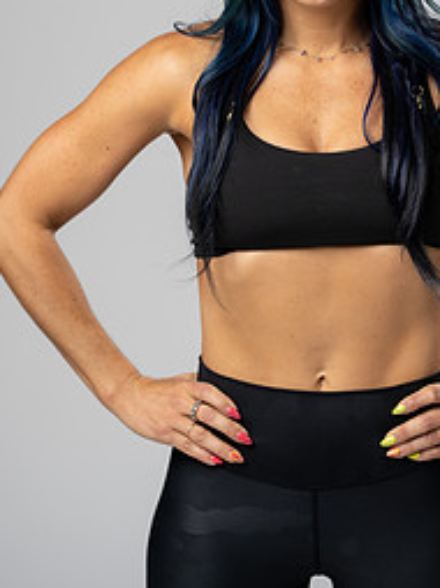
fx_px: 2462
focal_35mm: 145
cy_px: 100
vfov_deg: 13.5
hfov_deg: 10.2
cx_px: 308
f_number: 2.8
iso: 200
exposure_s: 1/200
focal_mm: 85
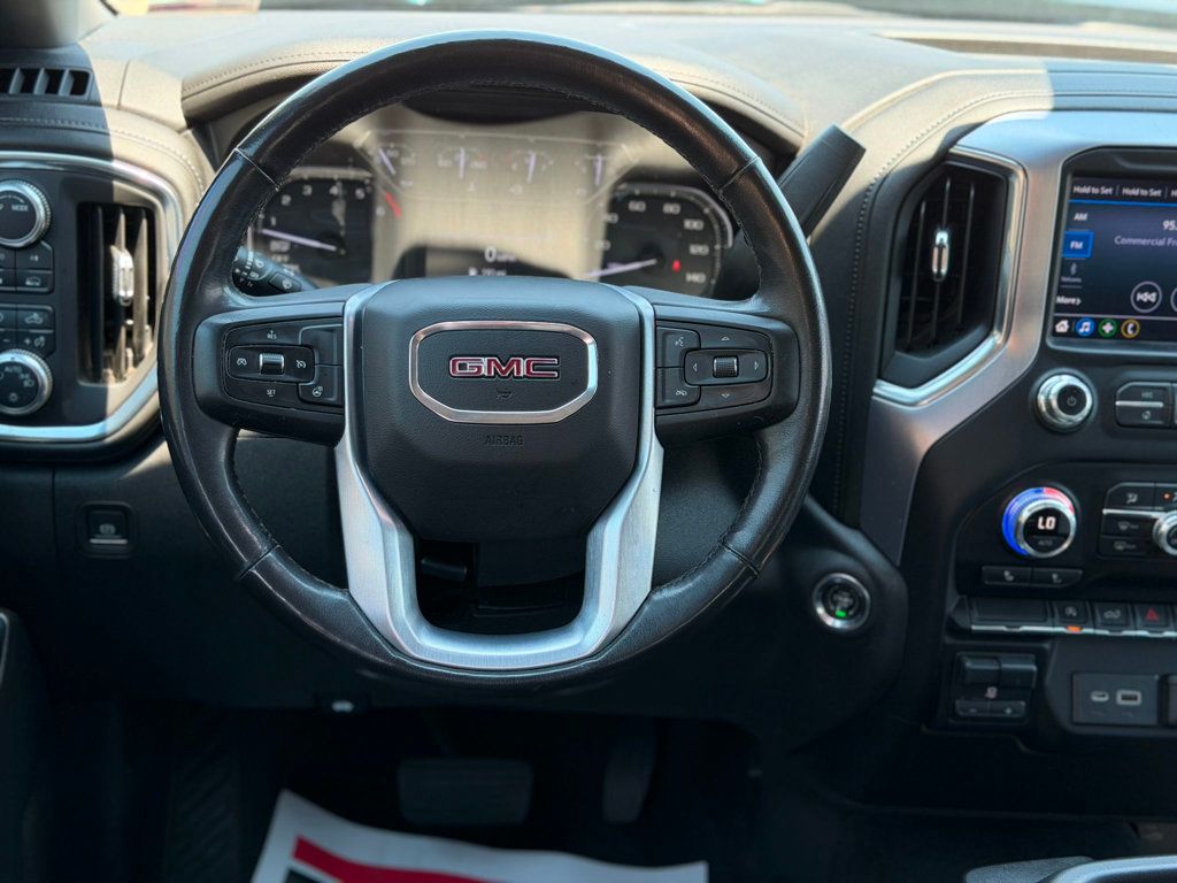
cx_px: 588
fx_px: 1632
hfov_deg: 39.7
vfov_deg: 30.3
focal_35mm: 48
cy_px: 442
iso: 50
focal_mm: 6.76
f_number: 1.78
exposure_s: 1/161
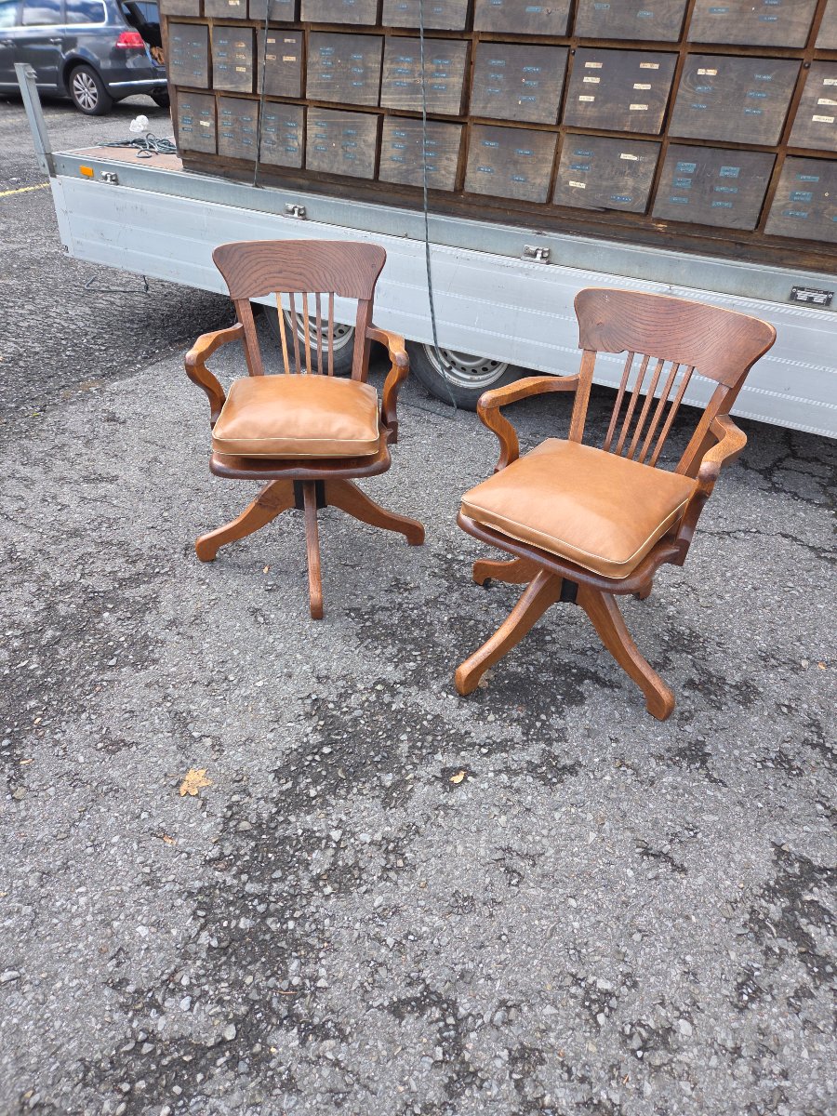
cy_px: 558
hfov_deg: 58.9
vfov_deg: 73.9
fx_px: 742
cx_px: 418
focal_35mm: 23
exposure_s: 1/206
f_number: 1.8
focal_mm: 5.4
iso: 25
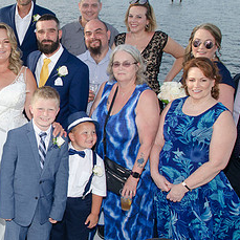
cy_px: 126
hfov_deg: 27.5
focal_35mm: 58
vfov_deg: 29.5
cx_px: -10
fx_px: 455
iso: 100
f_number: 5.6
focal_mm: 18
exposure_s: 1/250
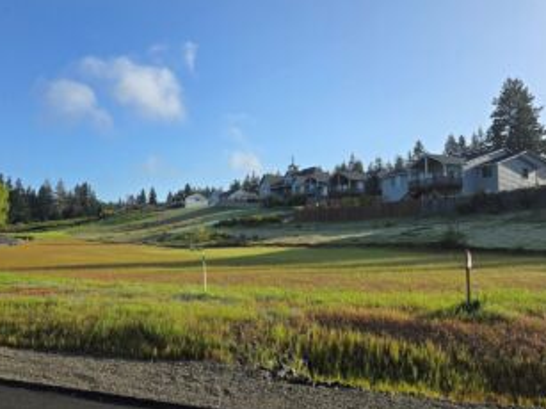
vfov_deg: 46.8
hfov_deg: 59.4
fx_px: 473
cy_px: 203
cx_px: 213
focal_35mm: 30
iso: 12
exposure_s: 1/705
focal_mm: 6.3
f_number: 1.7
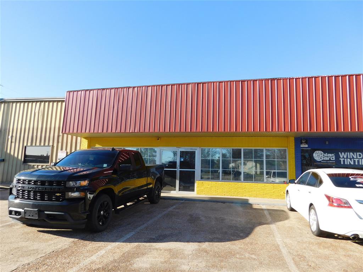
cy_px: 136
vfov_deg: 58.9
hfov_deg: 73.9
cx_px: 182
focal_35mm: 23
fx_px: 241
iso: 125
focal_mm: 4
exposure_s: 1/800
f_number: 3
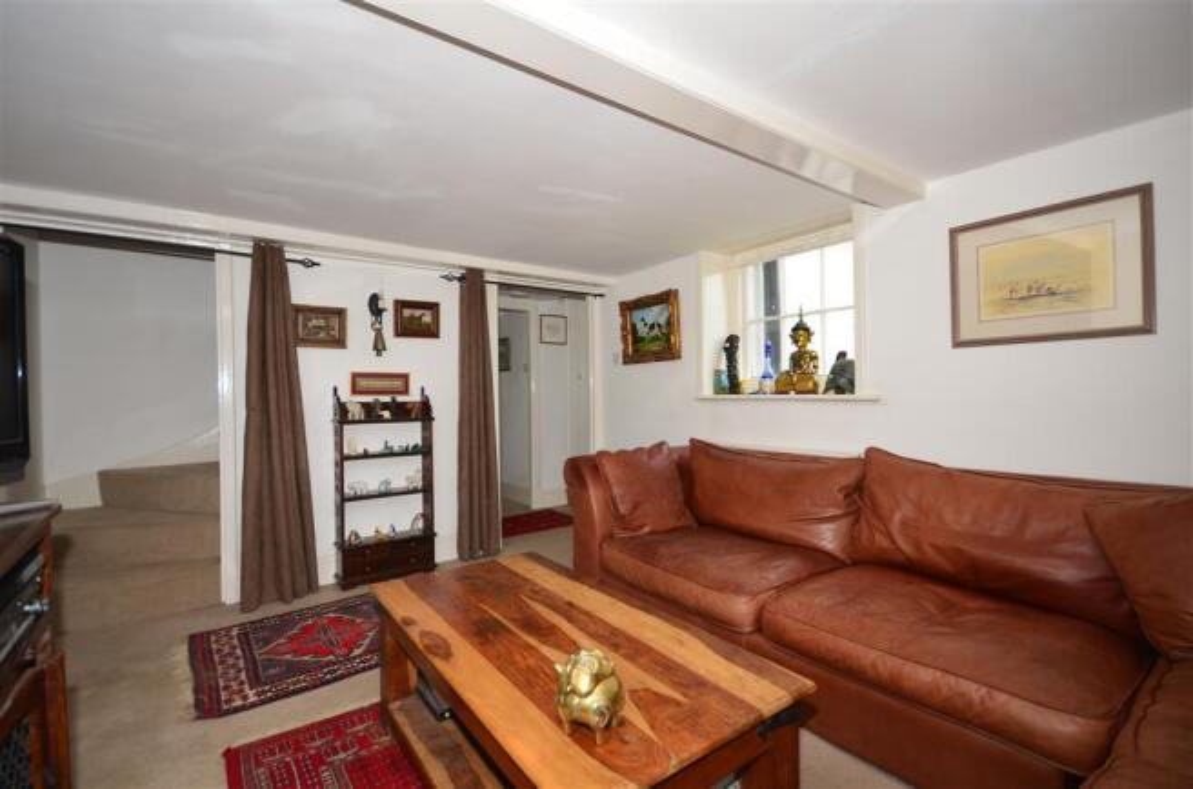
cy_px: 394
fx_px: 570
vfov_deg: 69.4
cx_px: 596
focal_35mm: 17
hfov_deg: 92.6
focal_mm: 11.5
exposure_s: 1/100
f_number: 5.6
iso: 200
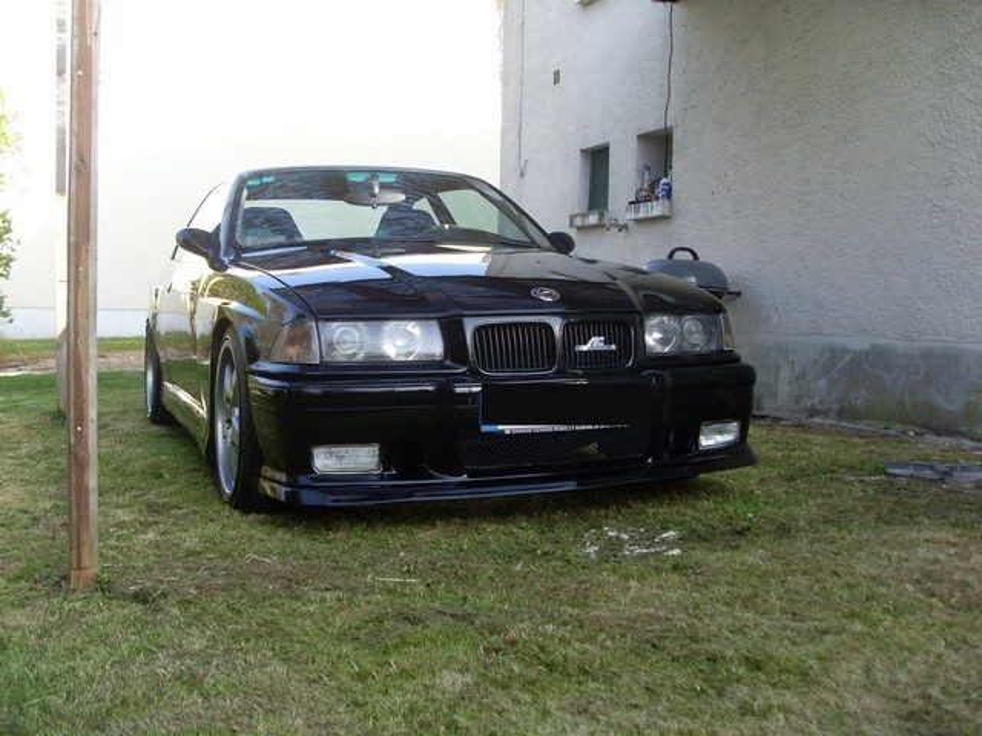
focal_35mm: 38
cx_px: 491
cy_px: 368
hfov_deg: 49.0
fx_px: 1078
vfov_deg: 37.7
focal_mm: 6.3
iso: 80
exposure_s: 1/250
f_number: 3
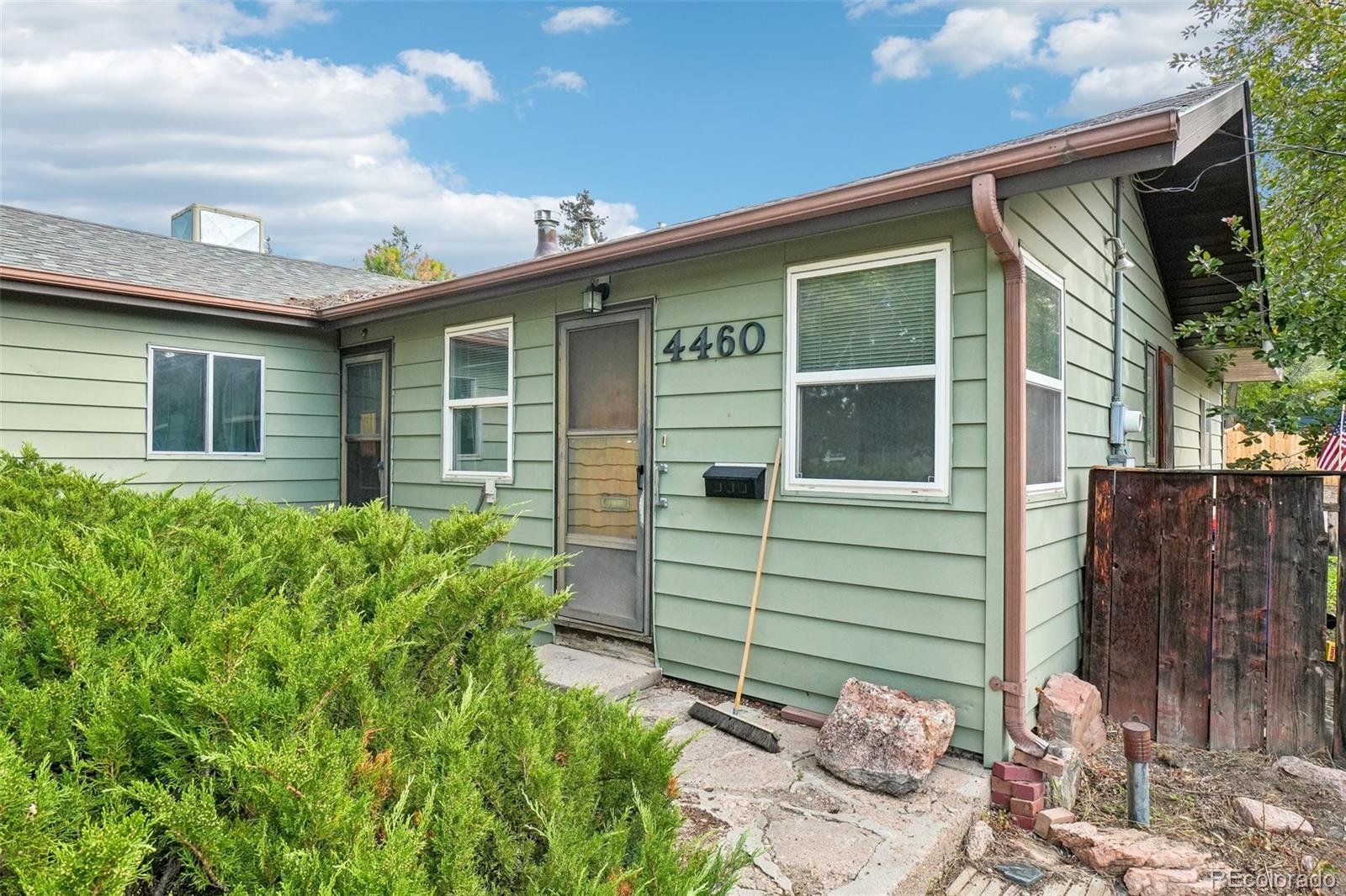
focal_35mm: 20
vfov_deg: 63.2
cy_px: 448
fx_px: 729
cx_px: 673
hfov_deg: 85.4
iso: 400
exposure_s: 1/320
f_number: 8
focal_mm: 13
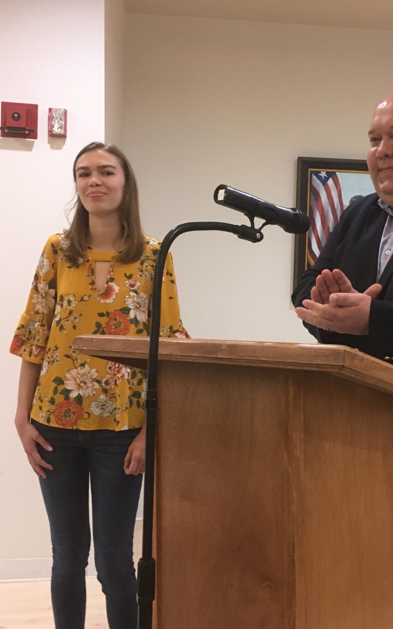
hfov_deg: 30.1
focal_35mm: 42
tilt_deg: -2.3
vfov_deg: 47.2
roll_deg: -1.5
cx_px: 287
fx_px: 720
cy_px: 319
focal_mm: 4.15
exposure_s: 1/30
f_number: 2.2
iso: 125
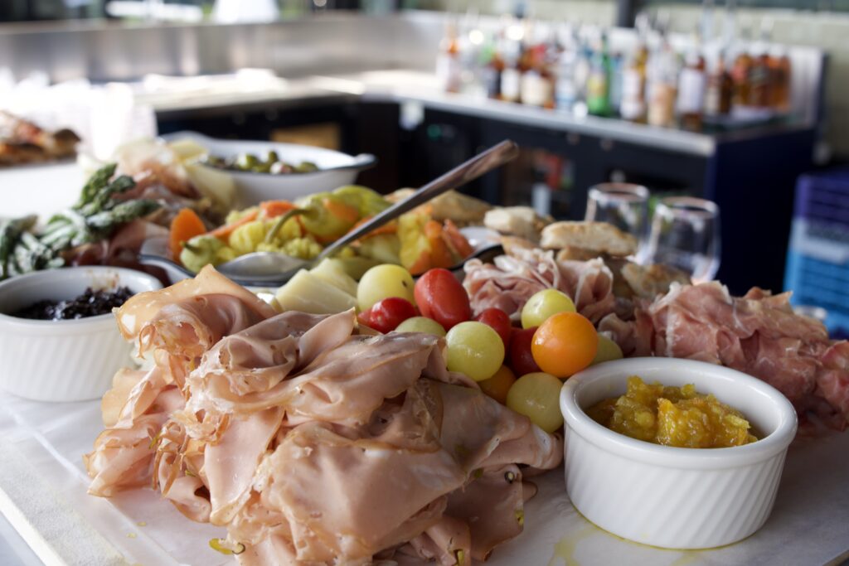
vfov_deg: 31.9
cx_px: 424
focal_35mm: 42
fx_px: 991
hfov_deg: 46.4
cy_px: 283
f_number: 4.5
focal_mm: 28
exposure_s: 1/80
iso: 100
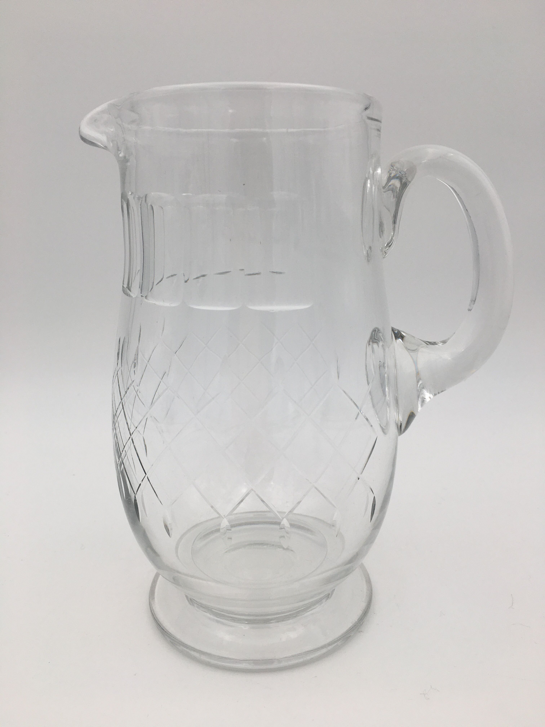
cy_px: 364
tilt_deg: -14.7
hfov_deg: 48.2
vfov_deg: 61.7
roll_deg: +0.5
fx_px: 609
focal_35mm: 29
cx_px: 272
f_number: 2.2
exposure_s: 1/222
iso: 25
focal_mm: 4.15
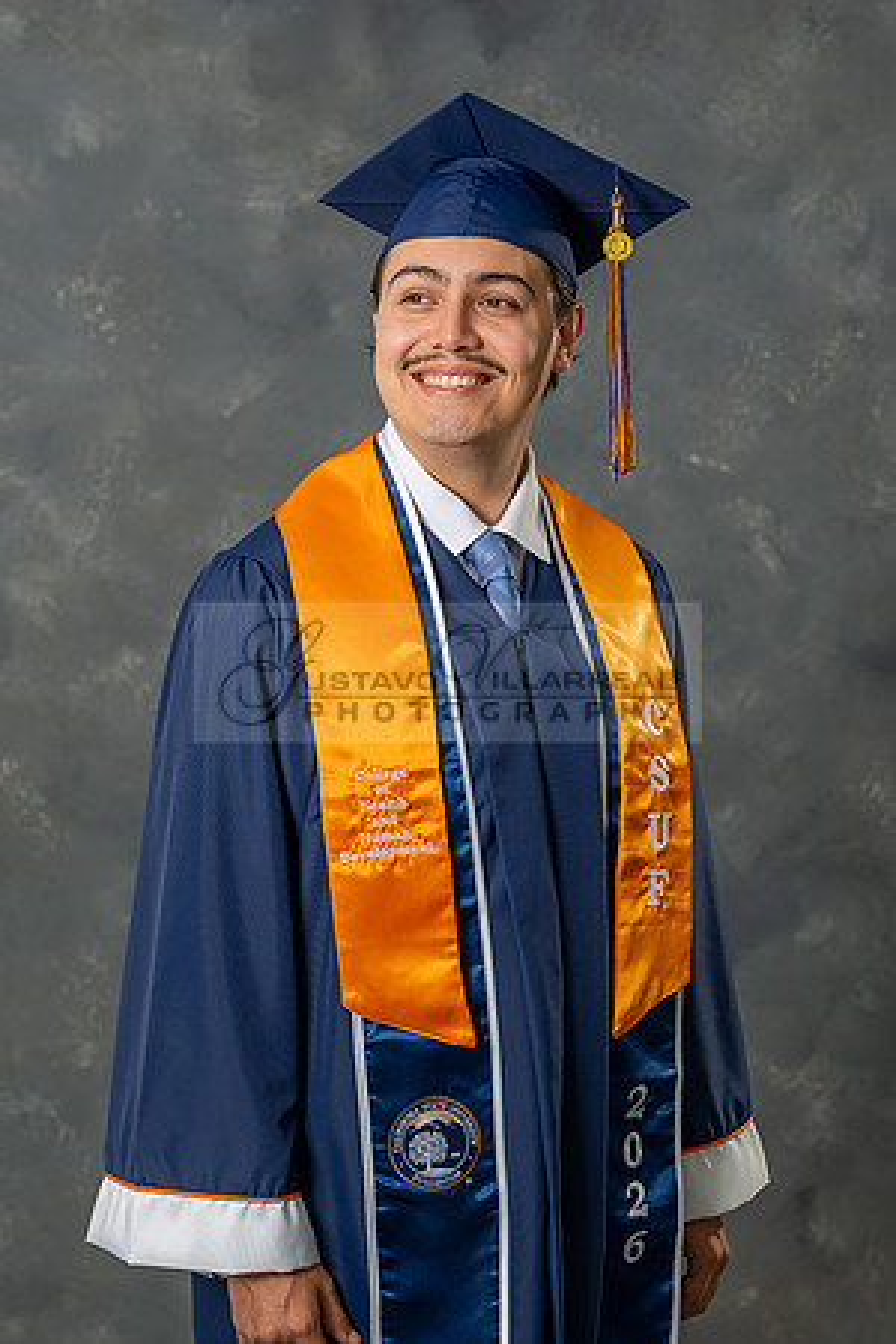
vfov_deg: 23.8
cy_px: 672
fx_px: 3192
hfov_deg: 16.0
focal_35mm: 86
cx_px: 395
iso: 200
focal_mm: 57
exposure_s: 1/200
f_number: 3.5
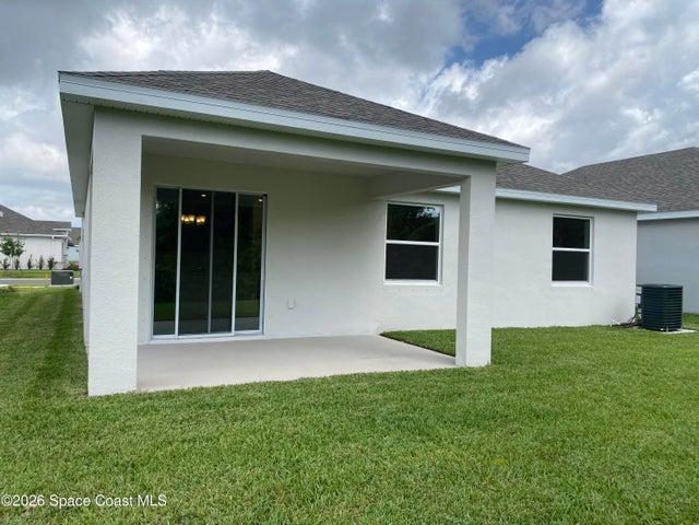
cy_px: 262
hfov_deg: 67.3
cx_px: 350
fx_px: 525
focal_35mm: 26
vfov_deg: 53.1
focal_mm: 4.25
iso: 32
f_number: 1.8
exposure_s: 1/2513
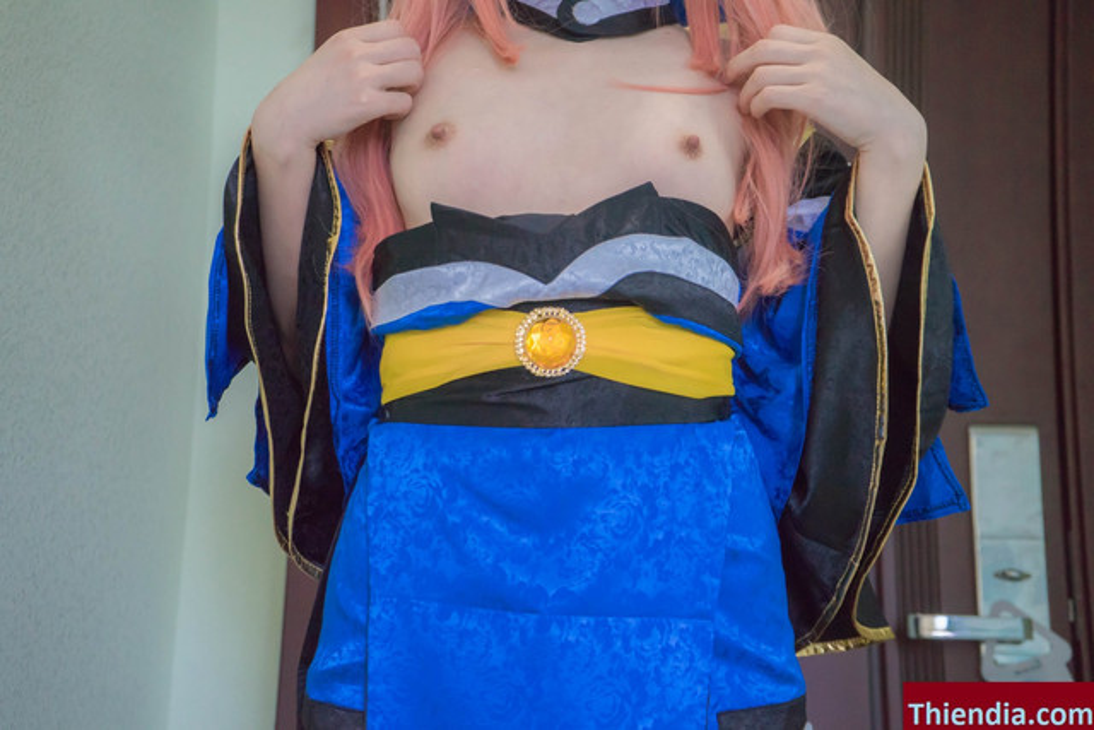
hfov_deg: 35.0
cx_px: 547
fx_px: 1732
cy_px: 365
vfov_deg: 23.8
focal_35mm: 57
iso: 2500
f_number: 5
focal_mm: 57
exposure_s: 1/160
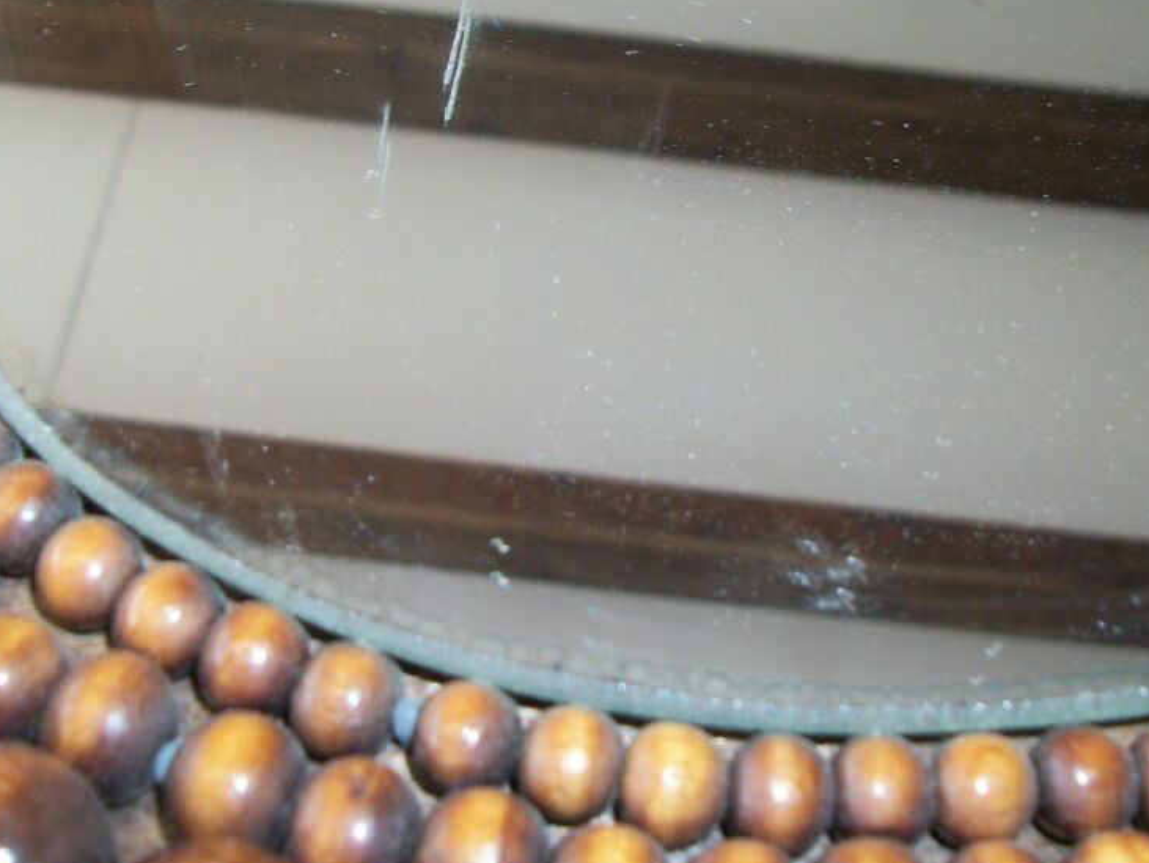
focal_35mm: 56
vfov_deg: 25.7
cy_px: 170
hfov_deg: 34.3
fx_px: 1860
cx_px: 613
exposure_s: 1/30
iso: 80
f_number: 2.9
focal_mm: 5.7
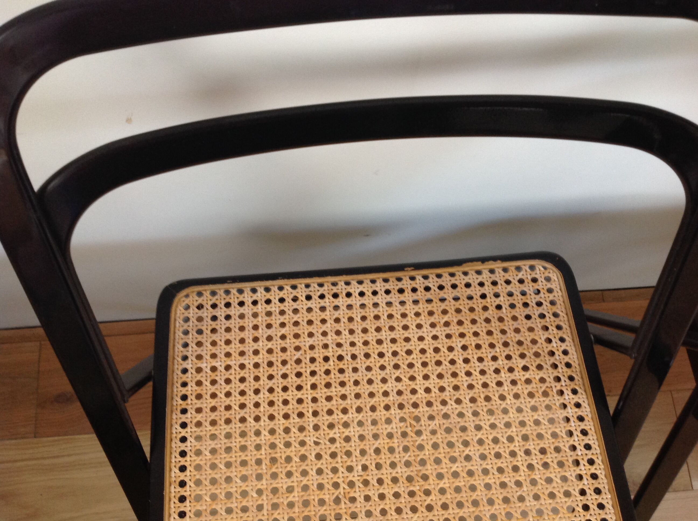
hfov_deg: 52.7
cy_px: 260
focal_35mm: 35
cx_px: 349
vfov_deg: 40.6
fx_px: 705
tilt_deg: -69.8
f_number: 2.4
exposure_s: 1/15
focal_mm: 4.28
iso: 125
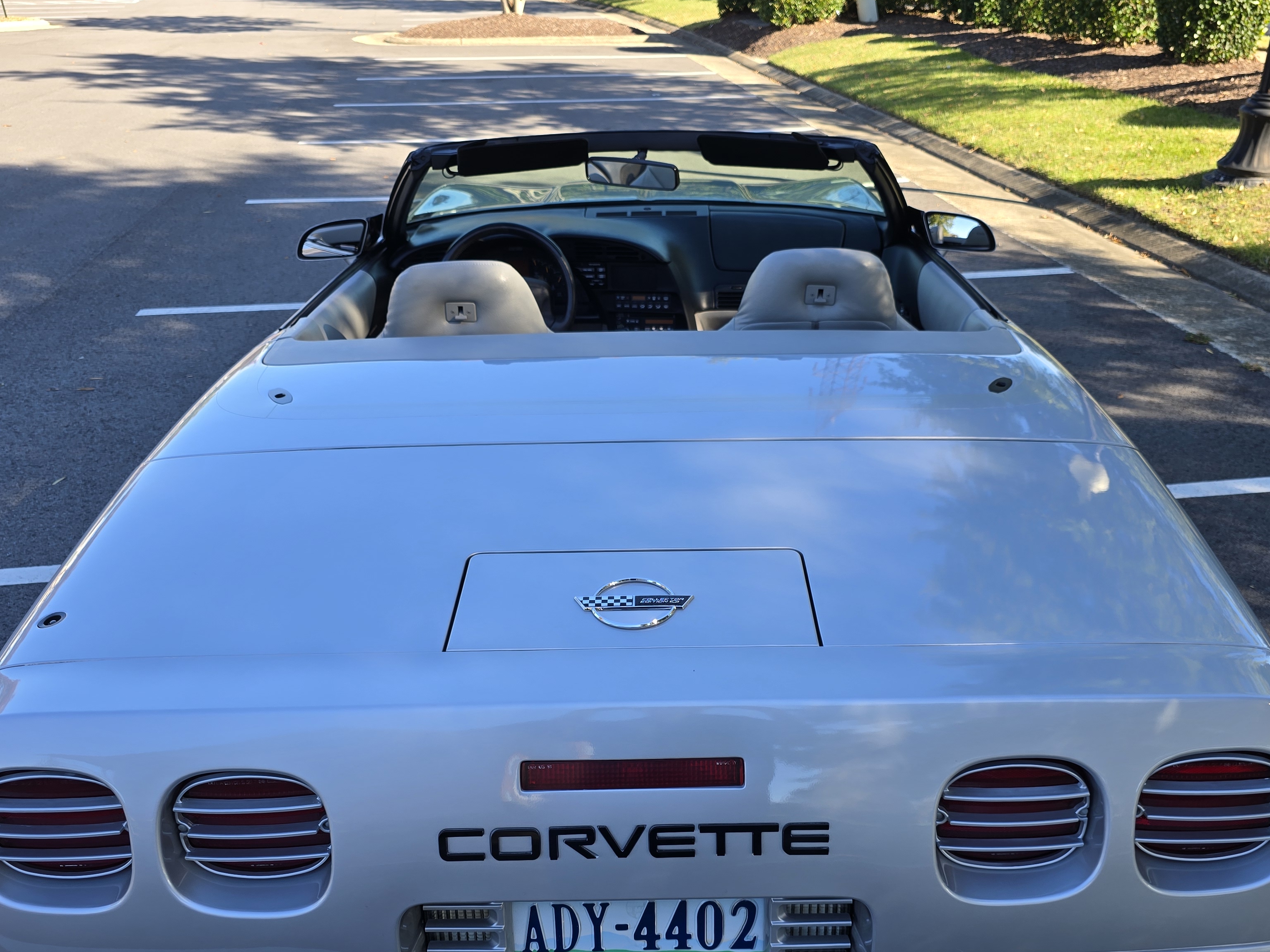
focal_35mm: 30
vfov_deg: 46.4
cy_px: 596
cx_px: 655
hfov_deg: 60.0
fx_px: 1101
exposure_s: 1/180
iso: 16
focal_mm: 6.3
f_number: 1.7
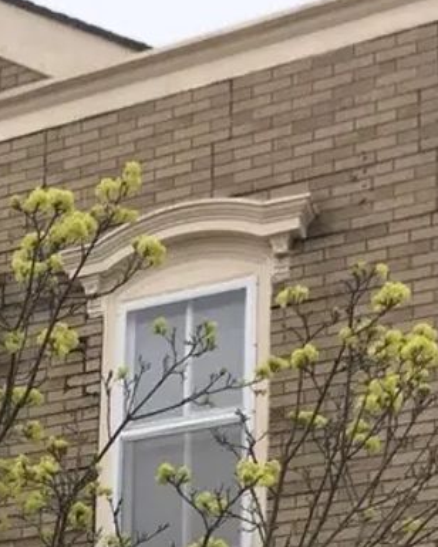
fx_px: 1572
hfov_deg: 15.6
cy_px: 910
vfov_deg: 17.1
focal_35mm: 97
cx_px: -6
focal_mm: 3.99
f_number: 1.8
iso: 25
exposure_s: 1/40
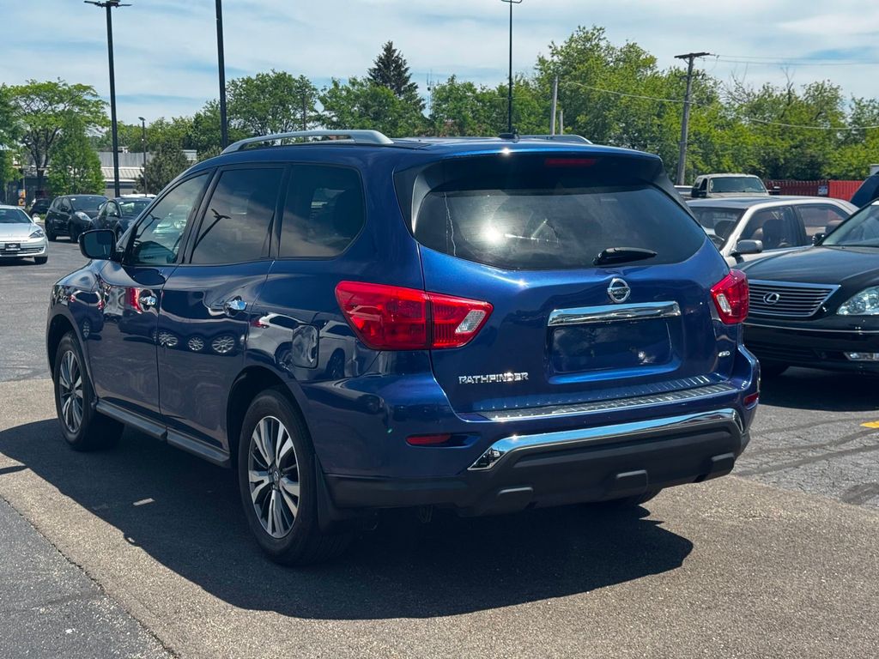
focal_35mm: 48
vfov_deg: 30.3
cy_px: 330
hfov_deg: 39.7
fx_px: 1219
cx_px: 440
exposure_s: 1/2179
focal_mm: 6.76
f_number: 1.78
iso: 64
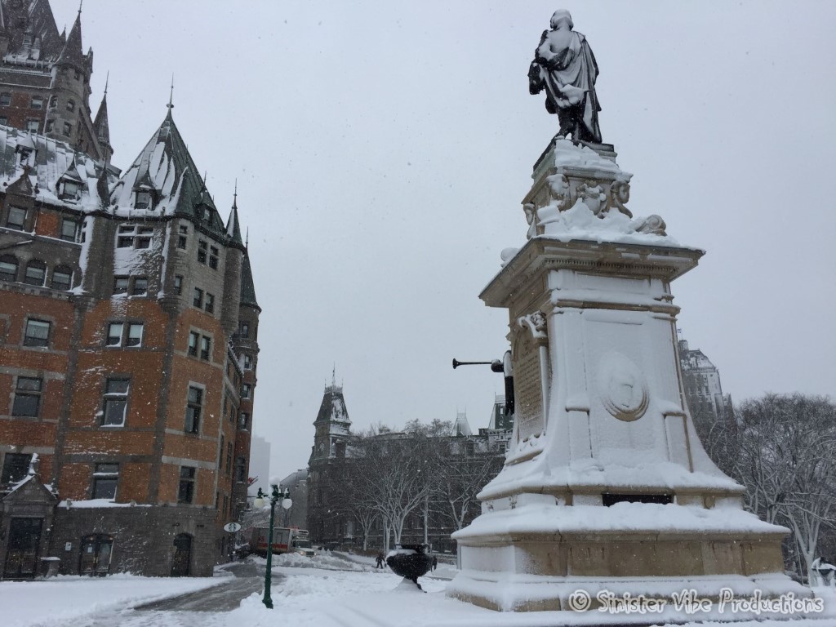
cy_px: 314
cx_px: 418
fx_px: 700
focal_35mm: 29
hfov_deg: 61.7
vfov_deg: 48.2
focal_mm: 4.15
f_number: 2.2
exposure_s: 1/920
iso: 32
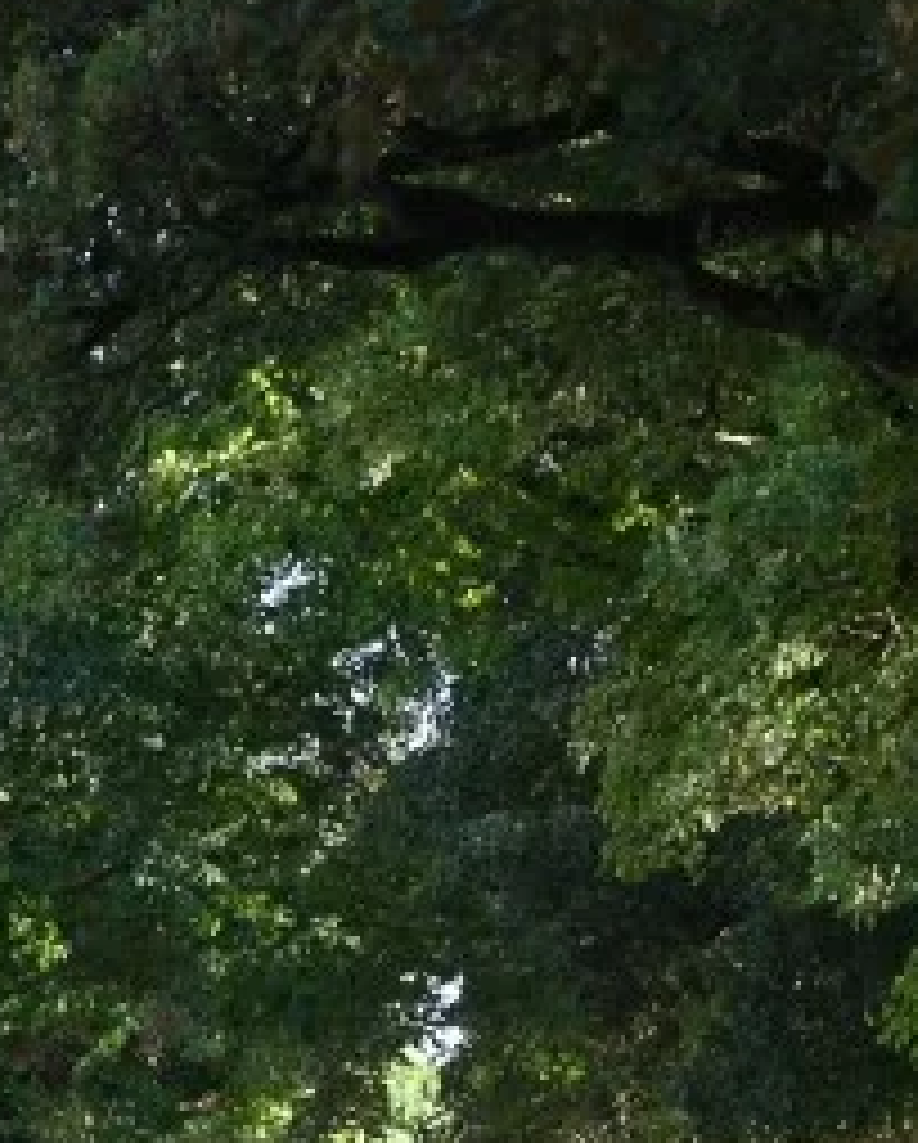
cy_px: 1300
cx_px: 536
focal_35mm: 235
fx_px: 7962
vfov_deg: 8.1
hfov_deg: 6.6
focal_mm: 59
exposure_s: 1/250
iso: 180
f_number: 5.6
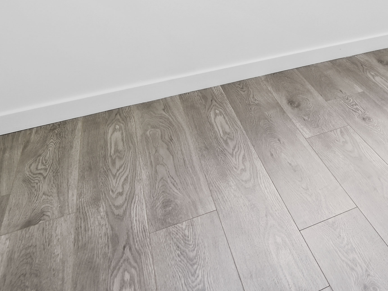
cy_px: -118
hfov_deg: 27.7
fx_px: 527
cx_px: 580
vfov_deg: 25.2
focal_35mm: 47
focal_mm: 14
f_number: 4
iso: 100
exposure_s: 1/10
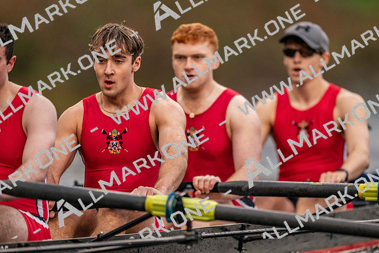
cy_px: 126
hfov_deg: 3.4
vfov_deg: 2.3
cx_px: 190
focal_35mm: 600
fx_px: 6318
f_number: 4
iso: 2800
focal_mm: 600
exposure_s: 1/2500
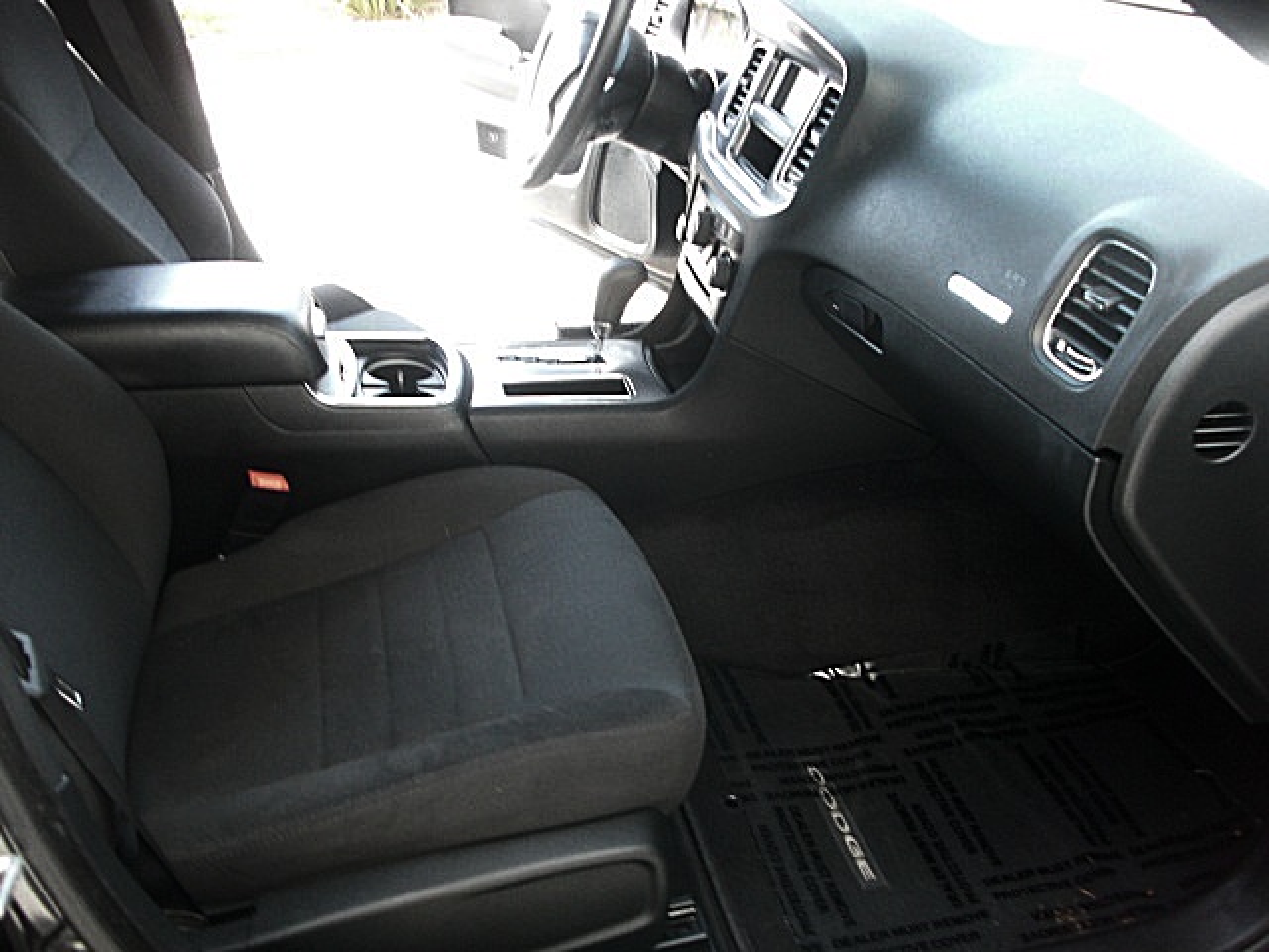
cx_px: 634
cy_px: 476
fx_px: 1320
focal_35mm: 36
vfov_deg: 39.7
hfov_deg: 51.4
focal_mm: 6.3
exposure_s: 1/100
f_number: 2.8
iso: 200
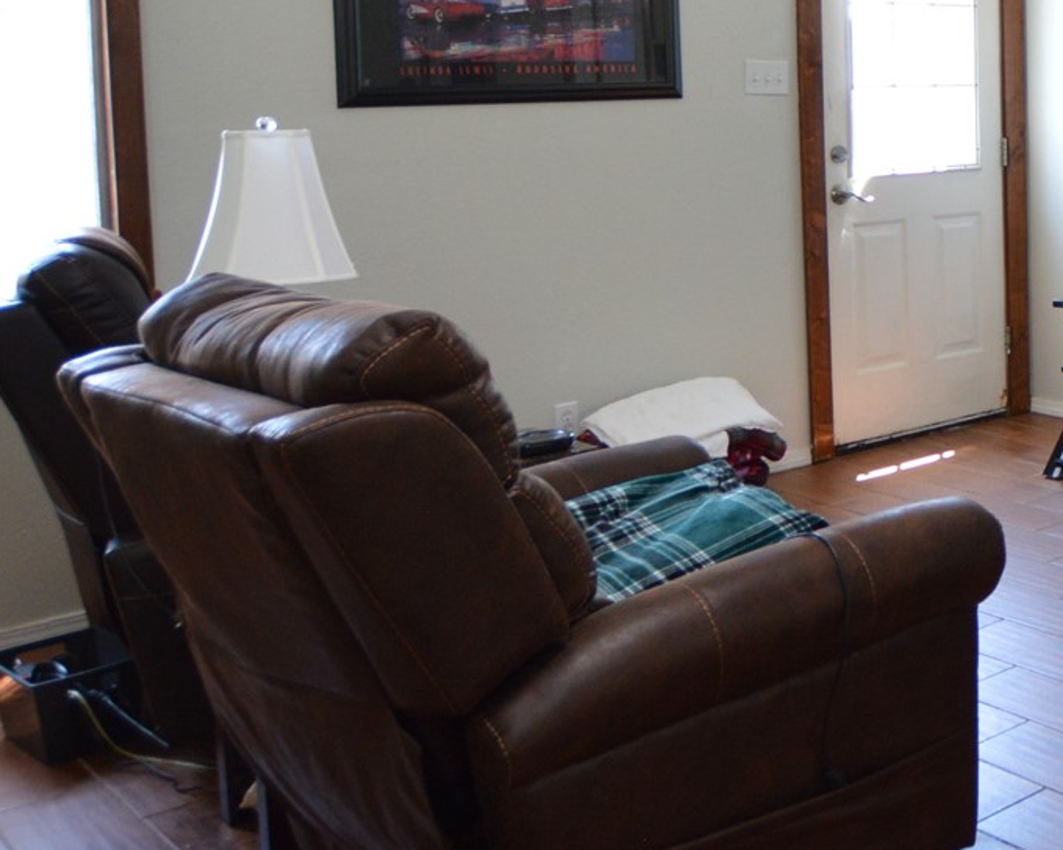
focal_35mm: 45
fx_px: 1416
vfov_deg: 32.3
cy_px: 144
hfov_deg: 33.0
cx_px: 1306
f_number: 3.5
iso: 500
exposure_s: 1/60
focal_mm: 10
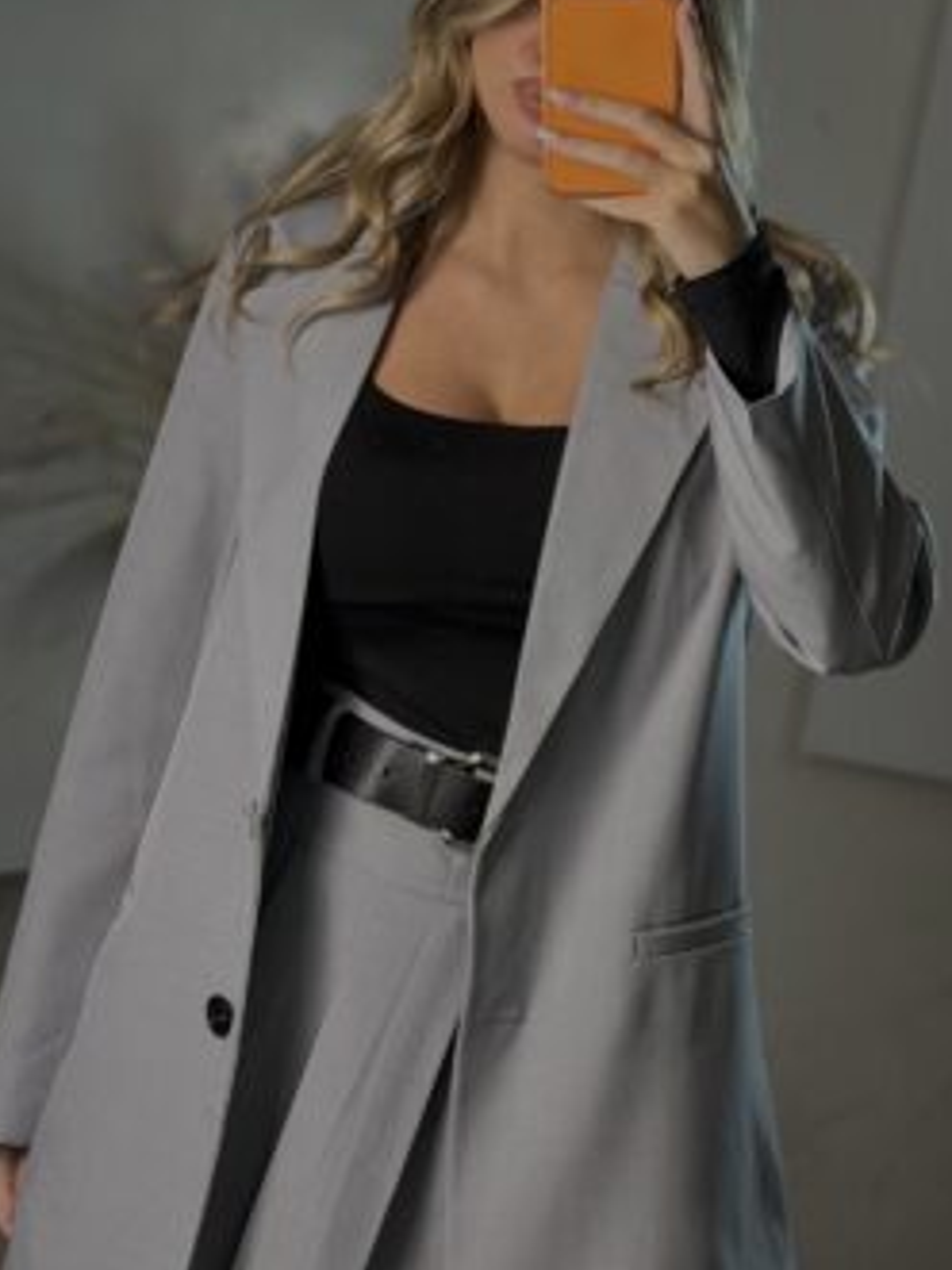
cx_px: 438
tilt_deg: -9.9
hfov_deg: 25.2
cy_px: 599
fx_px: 2128
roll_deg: -12.1
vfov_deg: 33.2
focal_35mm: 58
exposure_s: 1/50
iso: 50
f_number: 1.78
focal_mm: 6.76
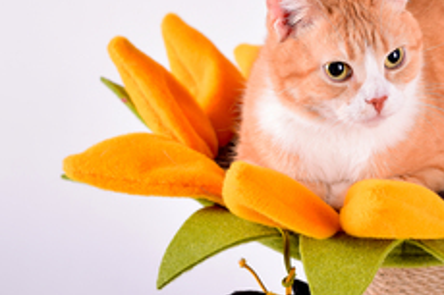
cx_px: 388
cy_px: 169
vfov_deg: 9.0
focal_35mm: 153
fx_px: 1886
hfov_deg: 13.3
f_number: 4
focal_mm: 50
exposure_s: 1/200
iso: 125
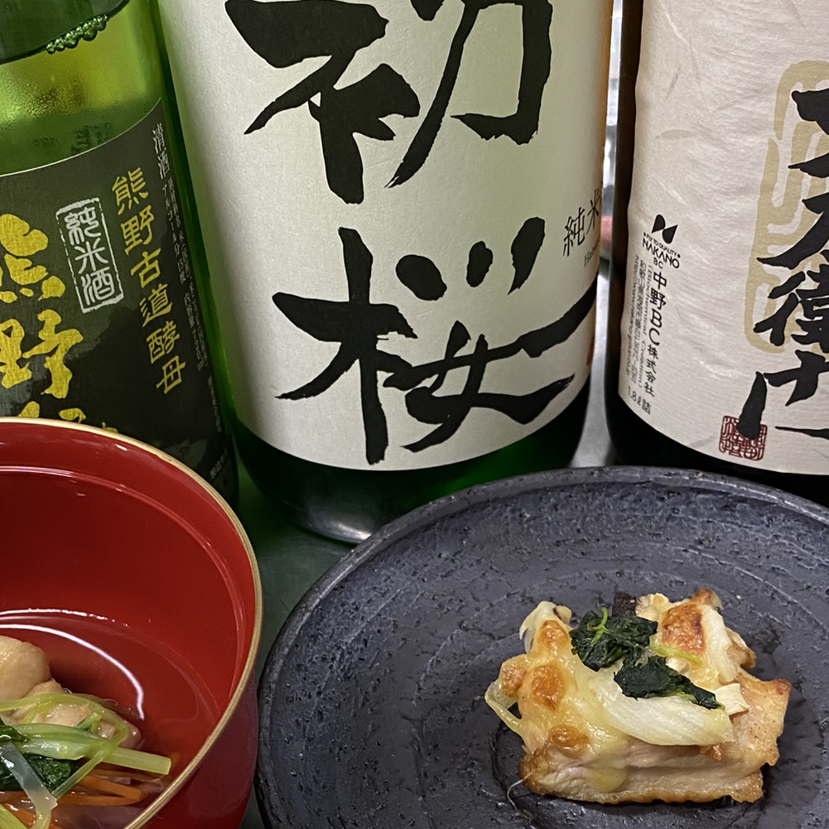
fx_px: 1273
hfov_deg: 36.0
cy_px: 675
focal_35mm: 47
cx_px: 389
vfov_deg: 34.8
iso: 160
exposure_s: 1/60
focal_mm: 4.25
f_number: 1.8
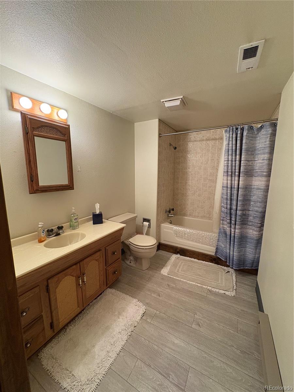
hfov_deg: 85.7
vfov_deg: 102.1
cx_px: 147
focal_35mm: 14
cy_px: 196
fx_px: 159
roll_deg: -0.3
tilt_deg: -7.5
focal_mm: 2.22
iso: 320
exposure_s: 1/60
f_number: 2.2
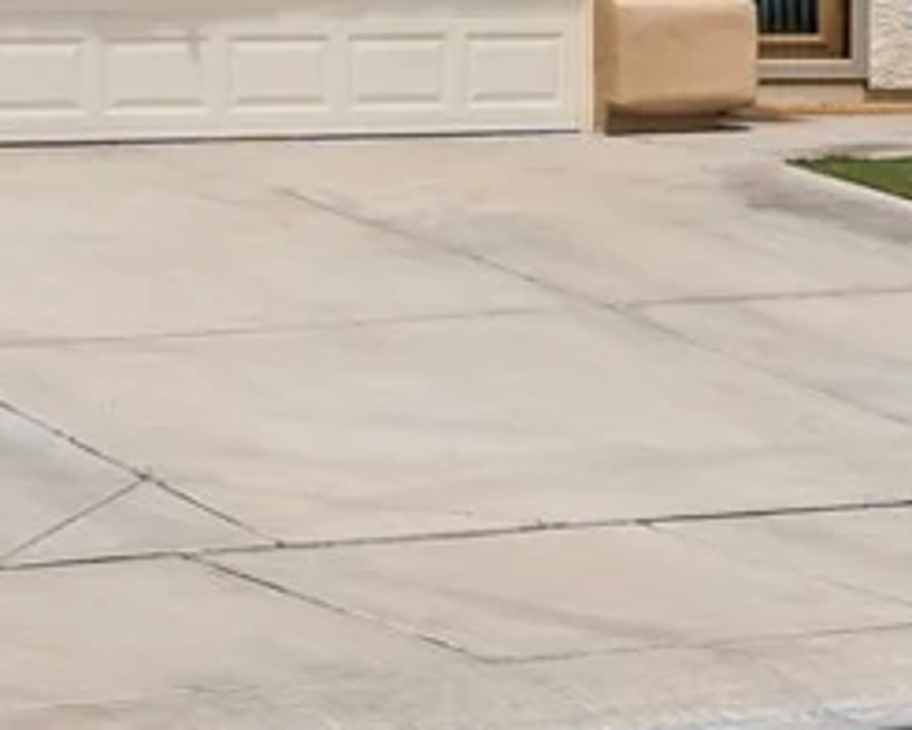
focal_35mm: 164
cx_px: 63
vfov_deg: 9.2
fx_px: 4428
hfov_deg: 11.7
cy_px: -322
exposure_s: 1/8000
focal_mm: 28
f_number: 8
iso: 400
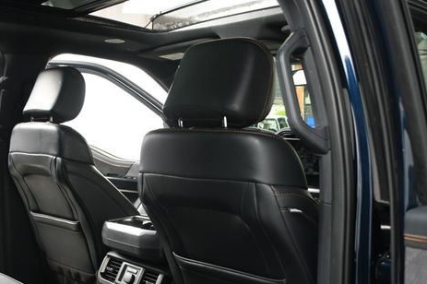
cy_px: 189
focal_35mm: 47
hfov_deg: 41.6
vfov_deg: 28.4
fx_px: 557
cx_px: 160
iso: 100
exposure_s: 1/160
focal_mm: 23
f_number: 3.8
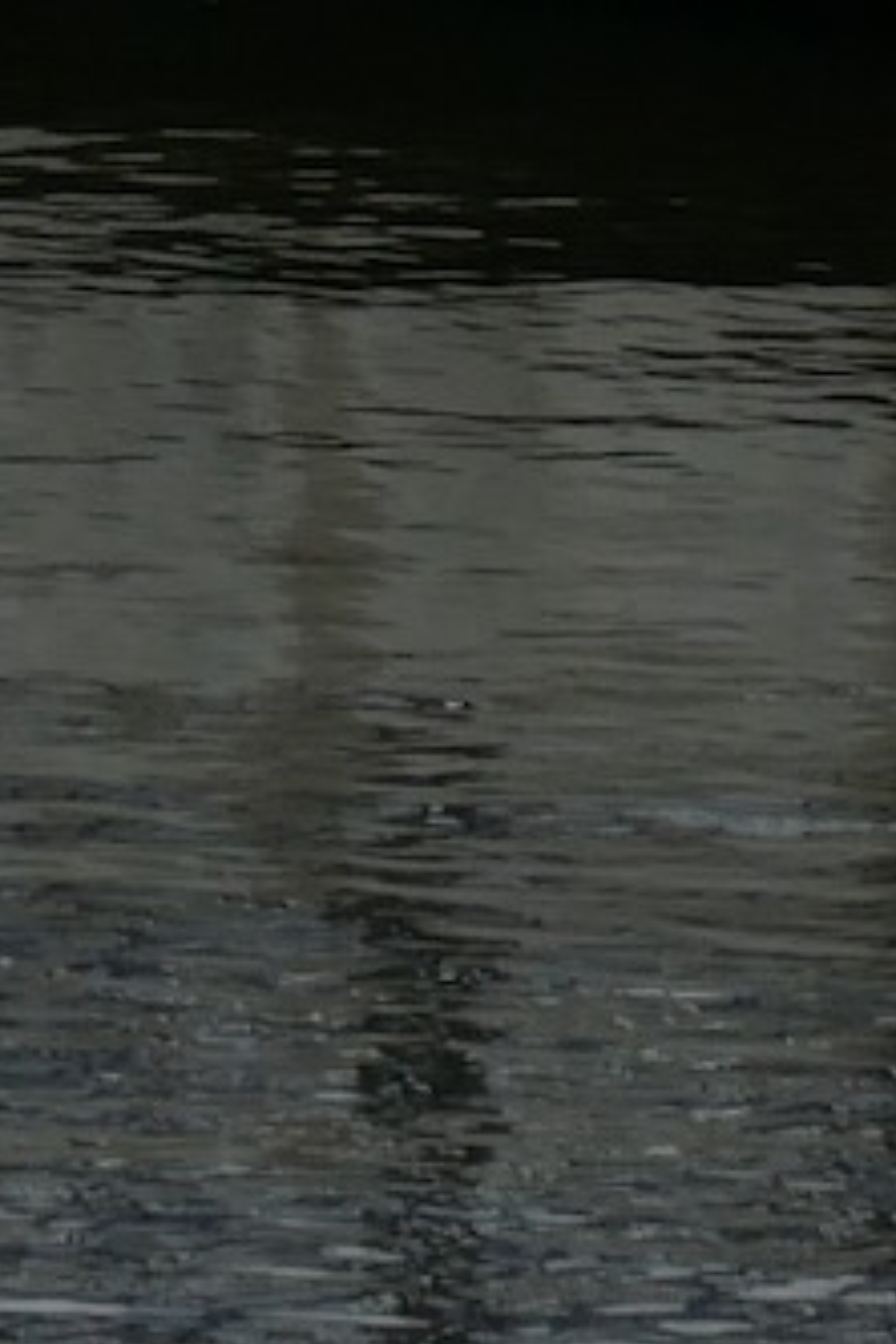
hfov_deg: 2.4
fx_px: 21278
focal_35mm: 570
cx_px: -557
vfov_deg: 3.5
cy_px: -3100
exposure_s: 1/1000
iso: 200
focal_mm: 28.7
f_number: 8
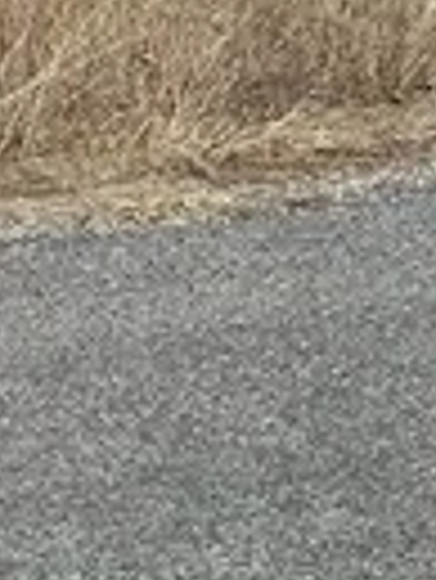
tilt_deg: -9.0
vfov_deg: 10.3
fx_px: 3202
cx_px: -733
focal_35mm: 191
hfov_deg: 7.2
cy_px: 18
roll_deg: -2.2
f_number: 1.78
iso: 80
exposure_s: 1/10753
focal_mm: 6.86
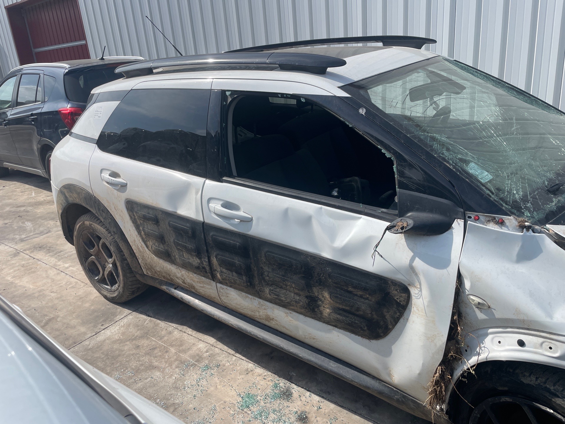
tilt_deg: -17.5
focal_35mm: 26
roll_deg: +0.2
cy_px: 212
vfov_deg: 53.1
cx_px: 282
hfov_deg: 67.3
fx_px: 424
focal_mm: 4.2
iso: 32
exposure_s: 1/2618
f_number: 1.6
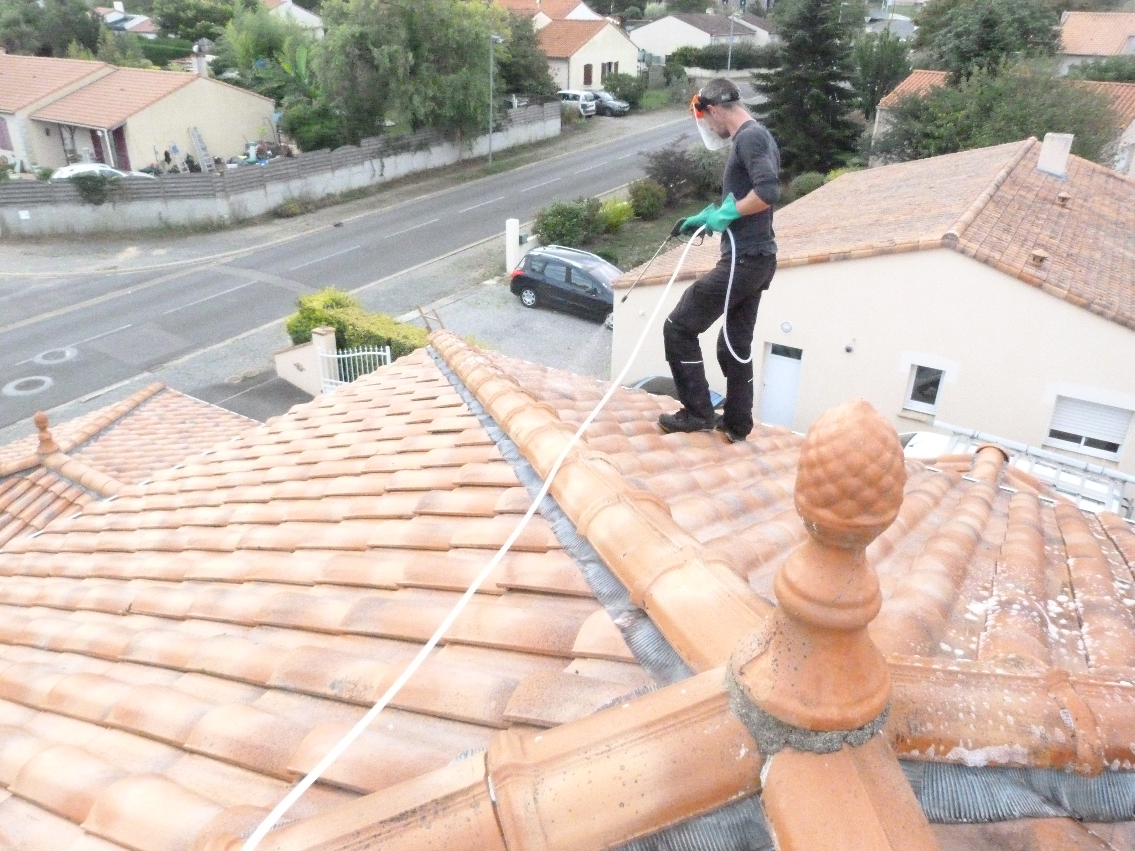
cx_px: 568
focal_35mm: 25
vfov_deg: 54.9
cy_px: 426
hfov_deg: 69.4
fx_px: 820
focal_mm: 4.5
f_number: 2.8
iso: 1600
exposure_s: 1/2000
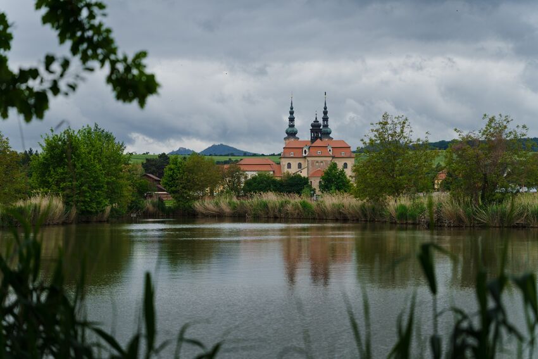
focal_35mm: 70
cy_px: 180
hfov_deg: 28.8
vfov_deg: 19.5
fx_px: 1046
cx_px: 269
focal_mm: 70
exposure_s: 1/800
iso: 100
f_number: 2.8
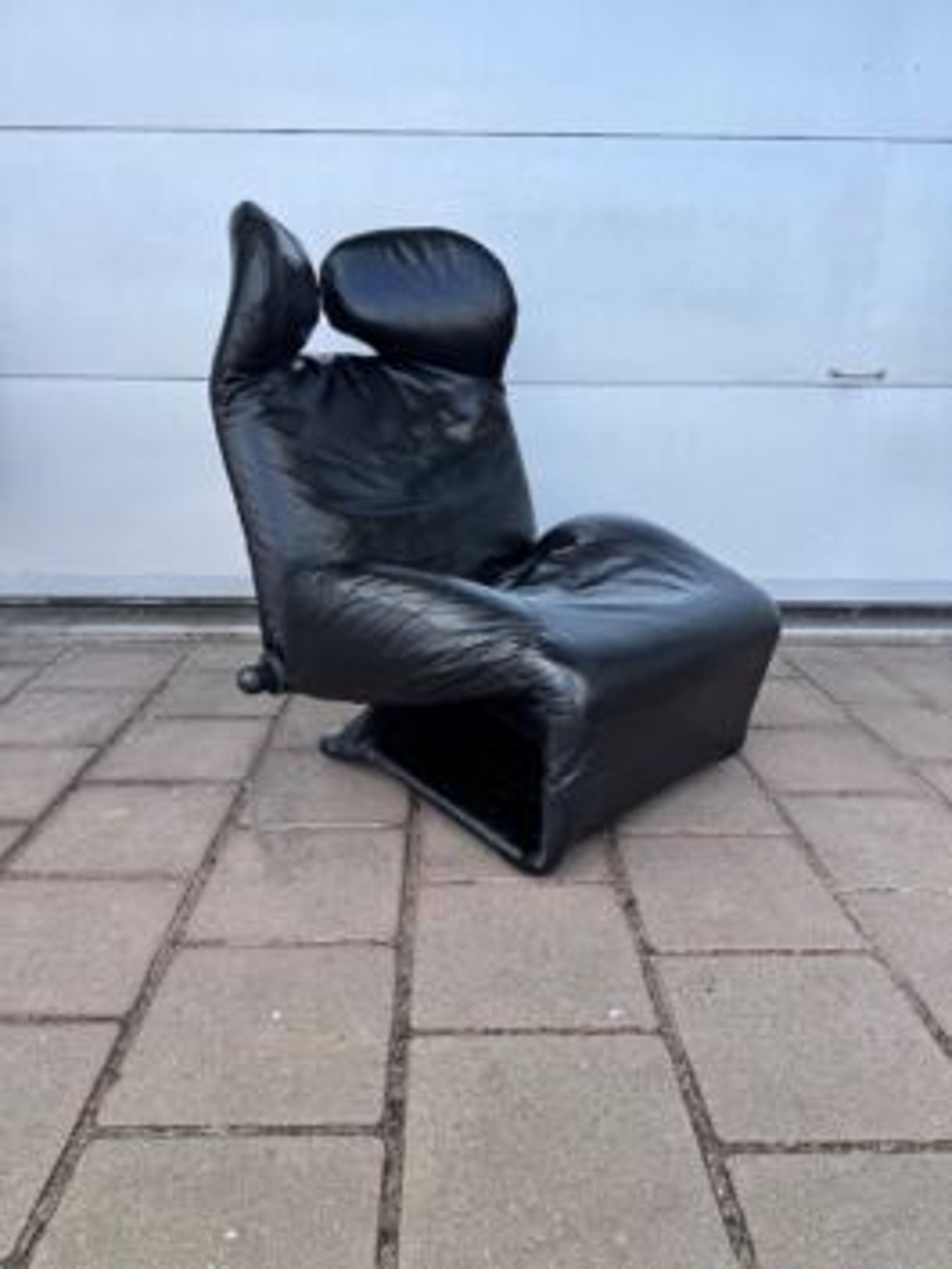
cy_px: 634
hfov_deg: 56.8
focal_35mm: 24
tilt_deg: -15.5
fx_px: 880
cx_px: 476
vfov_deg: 71.6
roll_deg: -0.8
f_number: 1.78
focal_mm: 6.76
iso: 80
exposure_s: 1/912
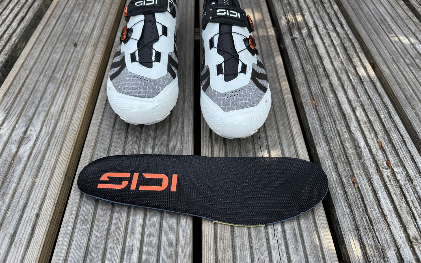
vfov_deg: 47.5
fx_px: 298
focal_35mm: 26
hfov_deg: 70.4
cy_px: 146
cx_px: 215
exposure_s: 1/293
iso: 80
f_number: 1.78
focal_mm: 6.76
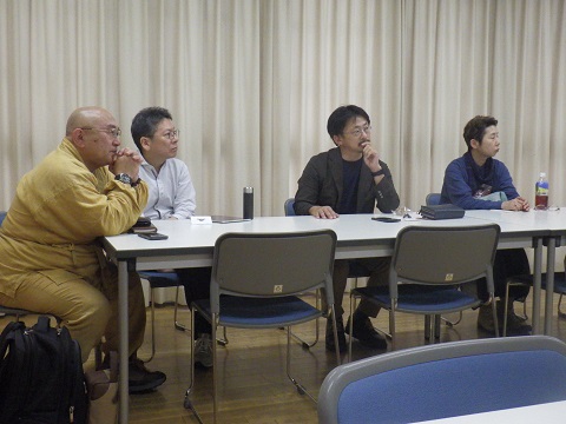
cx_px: 283
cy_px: 212
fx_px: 687
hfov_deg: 44.8
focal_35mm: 42
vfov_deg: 34.3
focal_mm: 7.5
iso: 500
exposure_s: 1/60
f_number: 4.2
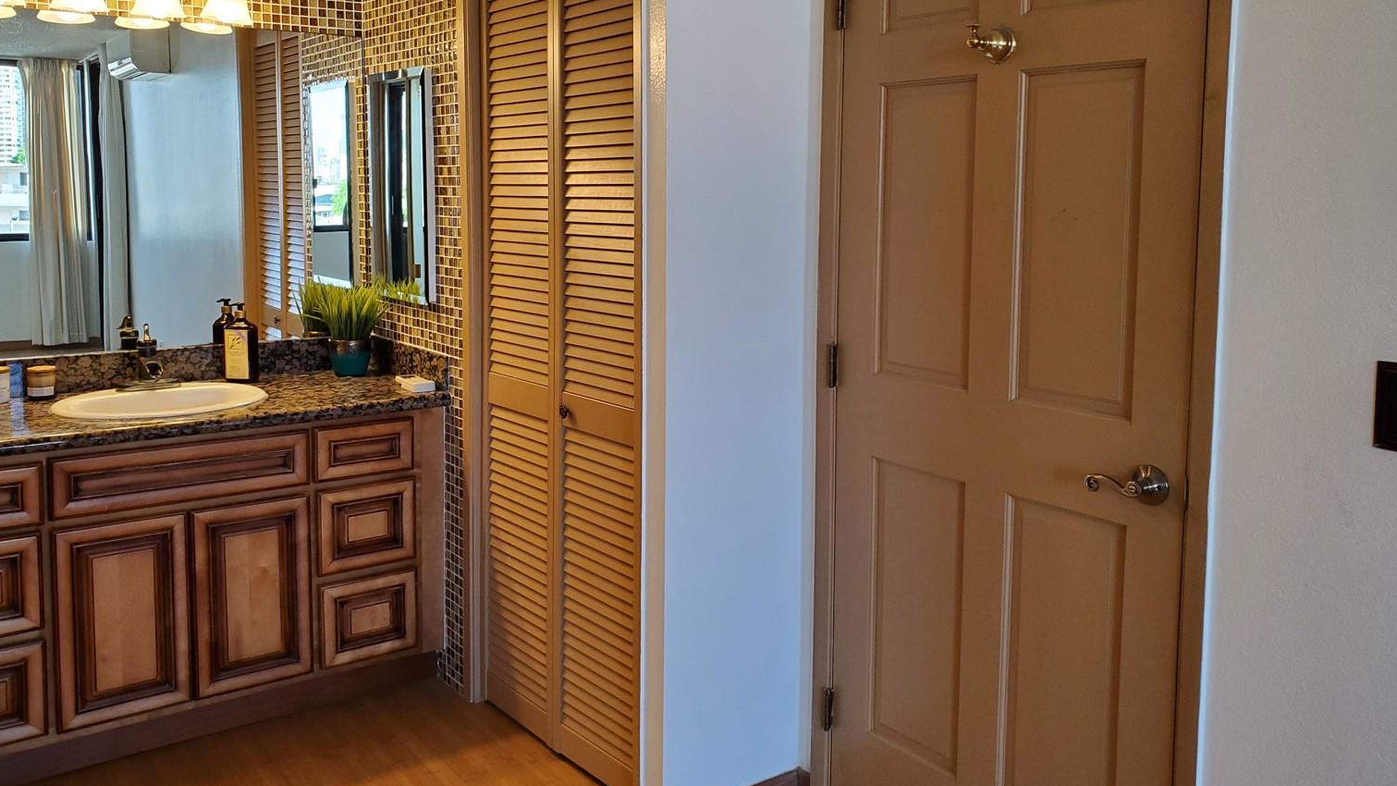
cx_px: 704
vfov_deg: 38.7
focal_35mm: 30
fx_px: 1111
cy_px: 289
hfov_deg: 64.3
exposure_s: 1/120
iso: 200
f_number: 2.4
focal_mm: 4.3
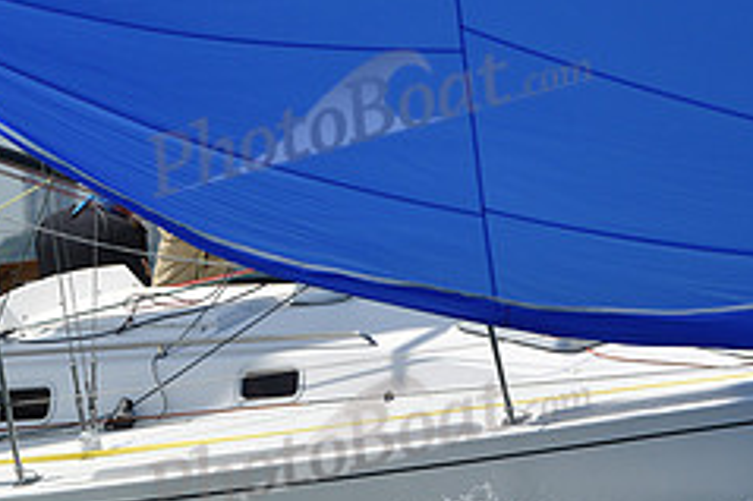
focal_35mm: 474
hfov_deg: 4.3
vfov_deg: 2.9
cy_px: 323
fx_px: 9907
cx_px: -13
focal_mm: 195
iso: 250
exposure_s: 1/1250
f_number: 10
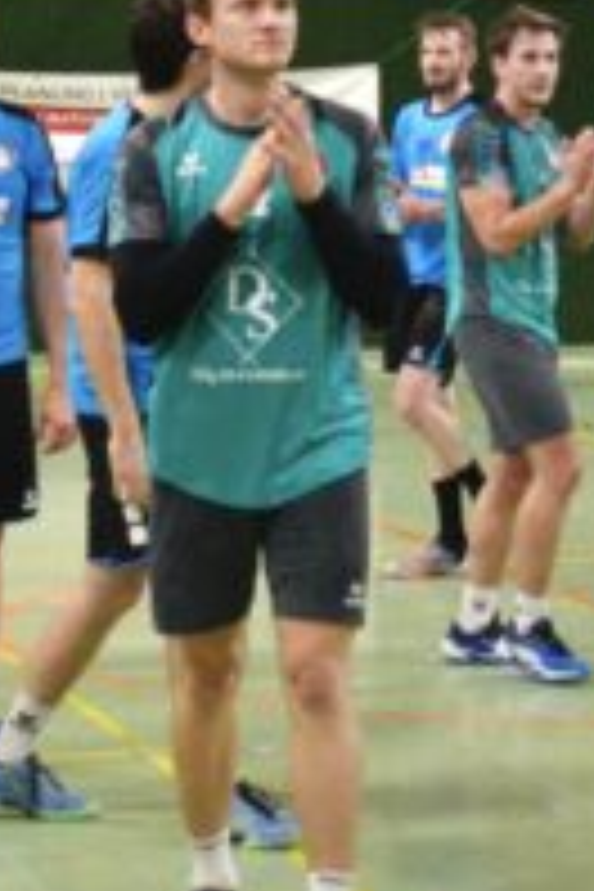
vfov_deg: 12.1
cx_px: 302
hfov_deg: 8.1
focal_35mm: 170
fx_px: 4207
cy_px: 400
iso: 1600
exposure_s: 1/400
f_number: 3.8
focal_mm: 22
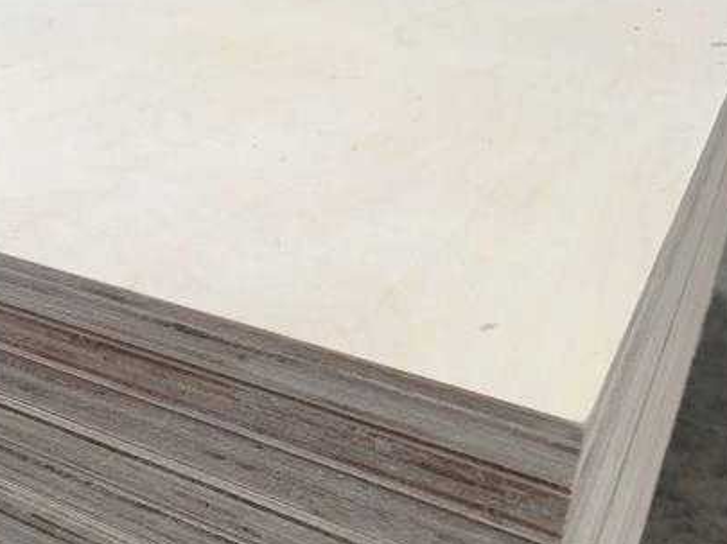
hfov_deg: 43.4
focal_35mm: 43
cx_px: 257
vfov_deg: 33.5
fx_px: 902
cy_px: 268
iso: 40
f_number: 2.2
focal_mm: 4.15
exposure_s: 1/17
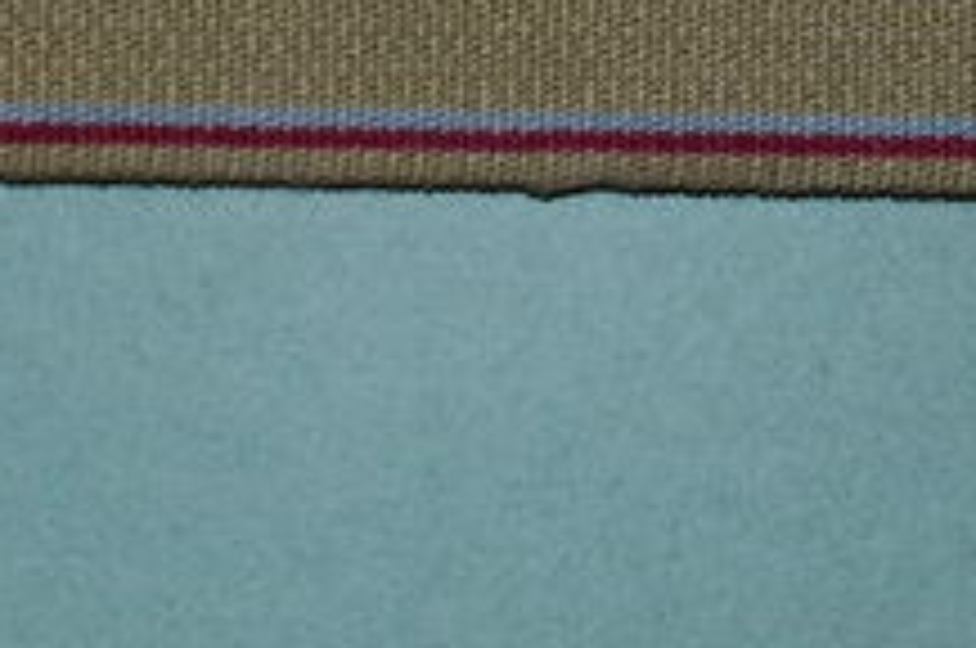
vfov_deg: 7.2
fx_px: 5148
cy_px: 27
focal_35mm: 190
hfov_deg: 10.8
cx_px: 351
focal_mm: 55
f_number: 5.6
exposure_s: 1/60
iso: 200
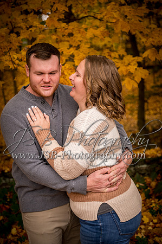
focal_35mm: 58
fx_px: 392
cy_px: 122
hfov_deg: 23.3
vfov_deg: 34.5
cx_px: 81
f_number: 4
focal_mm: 58
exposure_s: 1/400
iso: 200
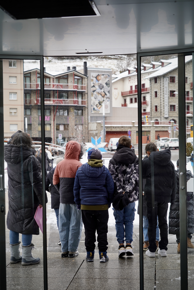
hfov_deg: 21.6
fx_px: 509
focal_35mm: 63
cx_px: 97
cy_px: 145
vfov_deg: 31.9
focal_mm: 63
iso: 100
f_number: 5.6
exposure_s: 1/125
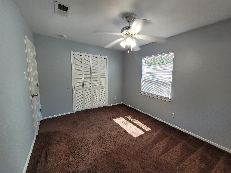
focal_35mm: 13
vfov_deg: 89.9
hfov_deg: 106.2
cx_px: 116
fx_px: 87
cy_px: 86
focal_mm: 1.74
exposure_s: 1/60
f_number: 2.2
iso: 80
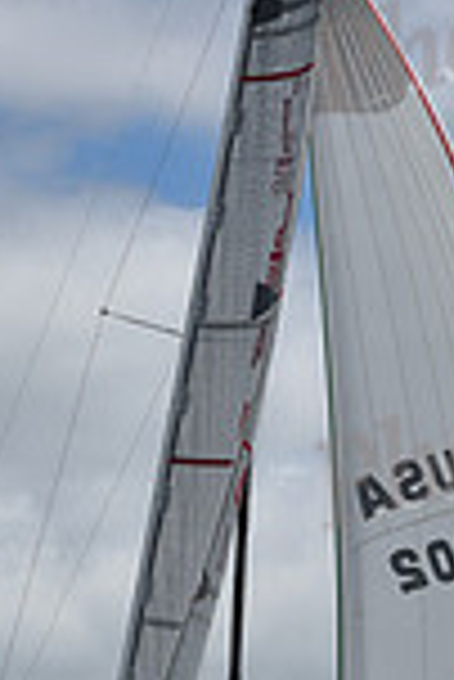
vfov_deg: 7.6
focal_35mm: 269
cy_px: 712
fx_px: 5077
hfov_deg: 5.1
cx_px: 83
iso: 250
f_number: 11
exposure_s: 1/800
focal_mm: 70
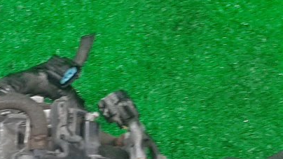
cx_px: -198
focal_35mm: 101
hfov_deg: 17.8
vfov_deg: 11.7
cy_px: 198
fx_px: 758
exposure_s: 1/50
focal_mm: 3.93
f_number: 1.7
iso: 146
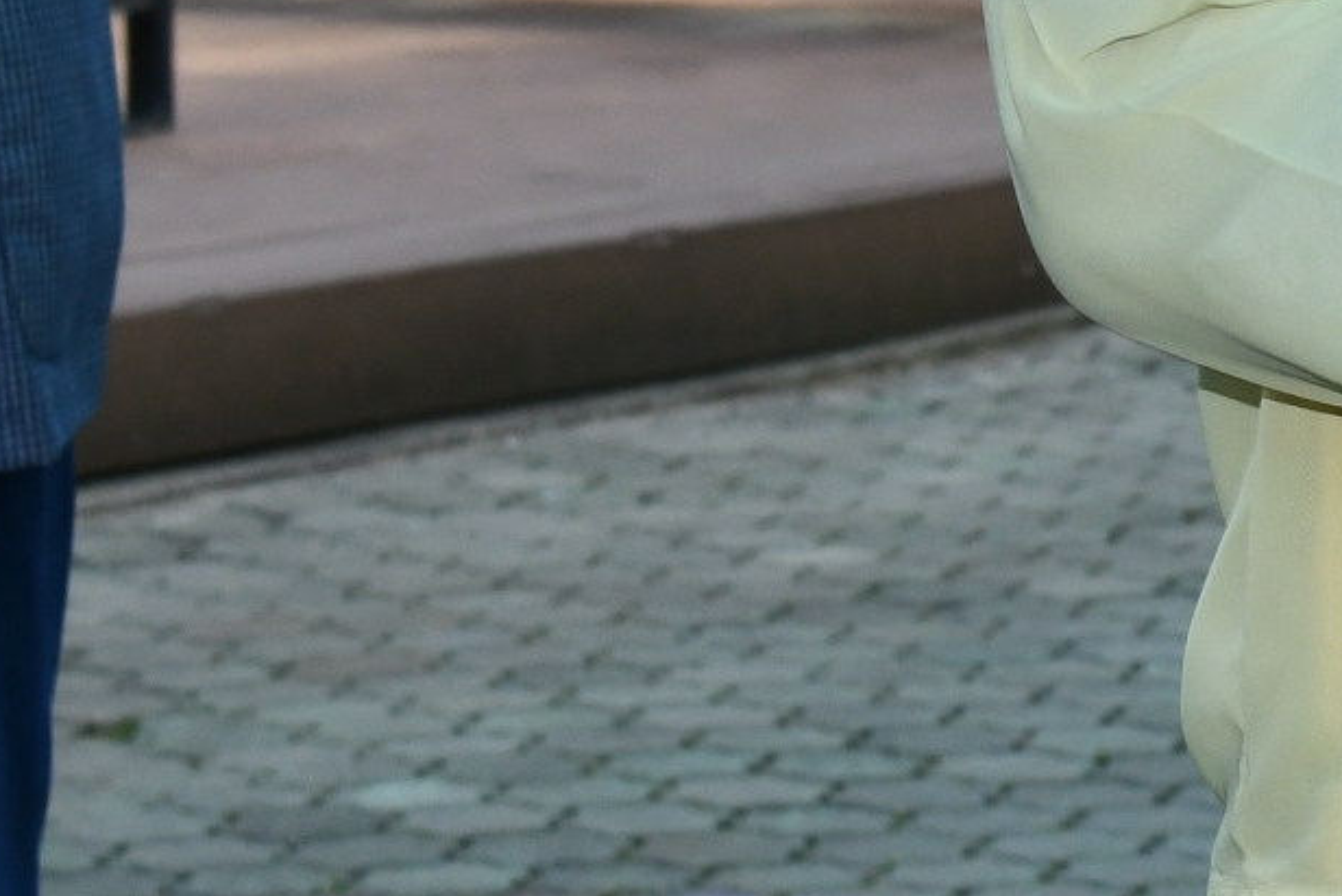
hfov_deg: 7.5
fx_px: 9992
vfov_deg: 5.1
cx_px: 2375
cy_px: -654
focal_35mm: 268
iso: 400
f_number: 7.1
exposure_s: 1/250
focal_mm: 40
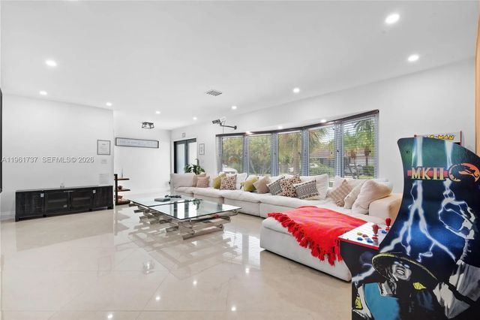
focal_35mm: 16
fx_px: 213
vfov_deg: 73.7
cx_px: 240
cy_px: 160
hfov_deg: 96.8
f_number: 14
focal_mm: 16
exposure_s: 1/1.67
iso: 250
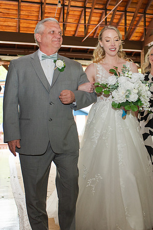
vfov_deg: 37.8
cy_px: 115
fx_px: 336
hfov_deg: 25.3
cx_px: 116
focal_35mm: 53
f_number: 3.2
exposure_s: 1/200
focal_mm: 35
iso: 800
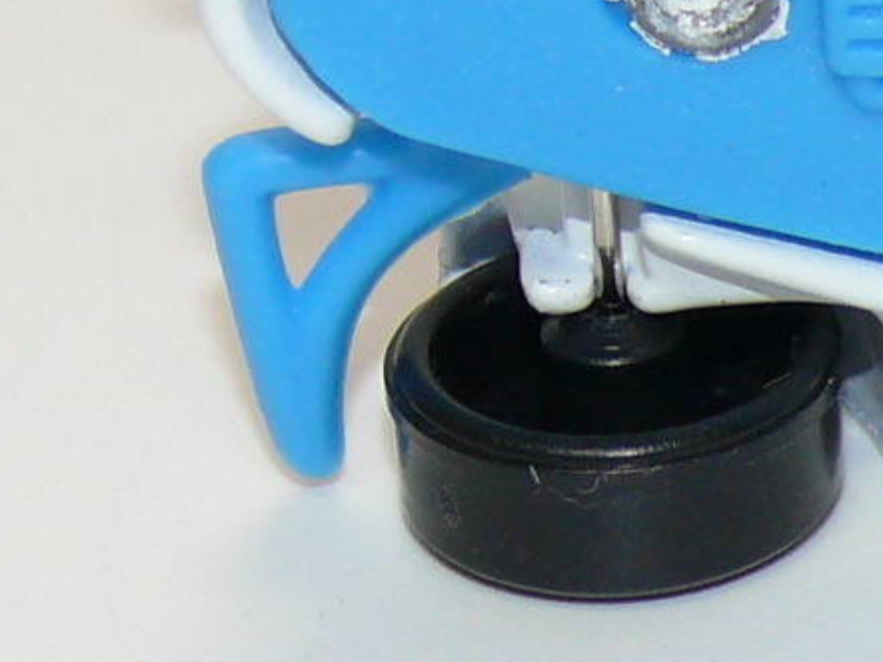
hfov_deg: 5.2
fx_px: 9509
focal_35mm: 373
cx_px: 1514
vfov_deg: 4.0
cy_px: -108
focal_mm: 13.6
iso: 100
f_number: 4
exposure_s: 1/30
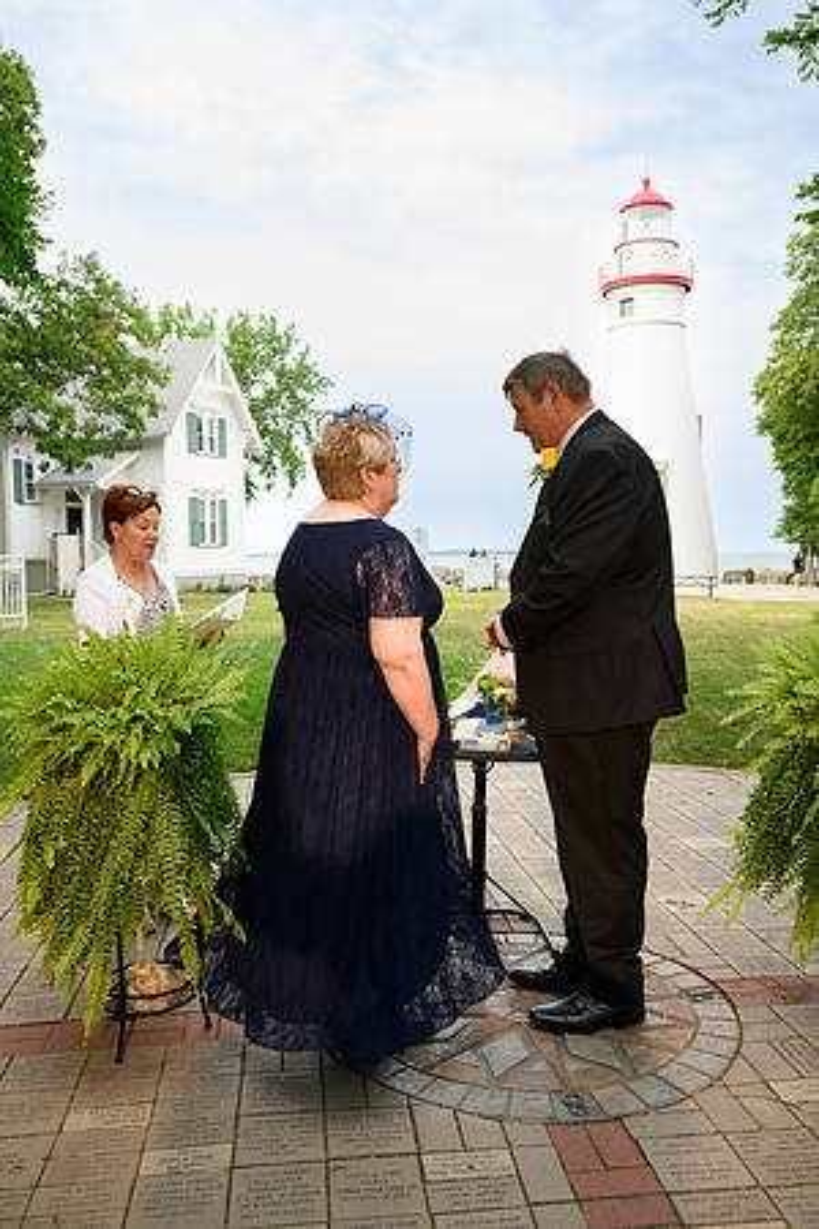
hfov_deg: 42.3
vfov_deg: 60.3
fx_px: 1058
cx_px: 410
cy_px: 614
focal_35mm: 31
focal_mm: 31
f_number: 6.3
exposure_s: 1/200
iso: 500
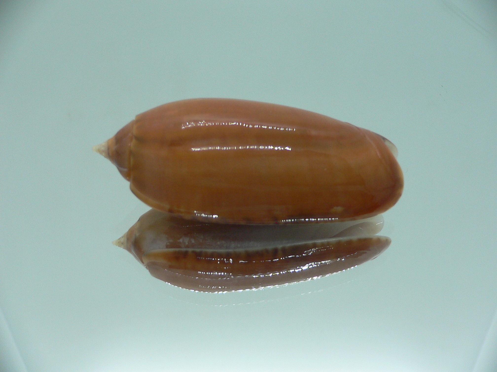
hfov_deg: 52.6
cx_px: 248
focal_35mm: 35
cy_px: 186
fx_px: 503
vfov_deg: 40.7
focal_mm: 4.6
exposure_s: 1/60
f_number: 2.8
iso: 100
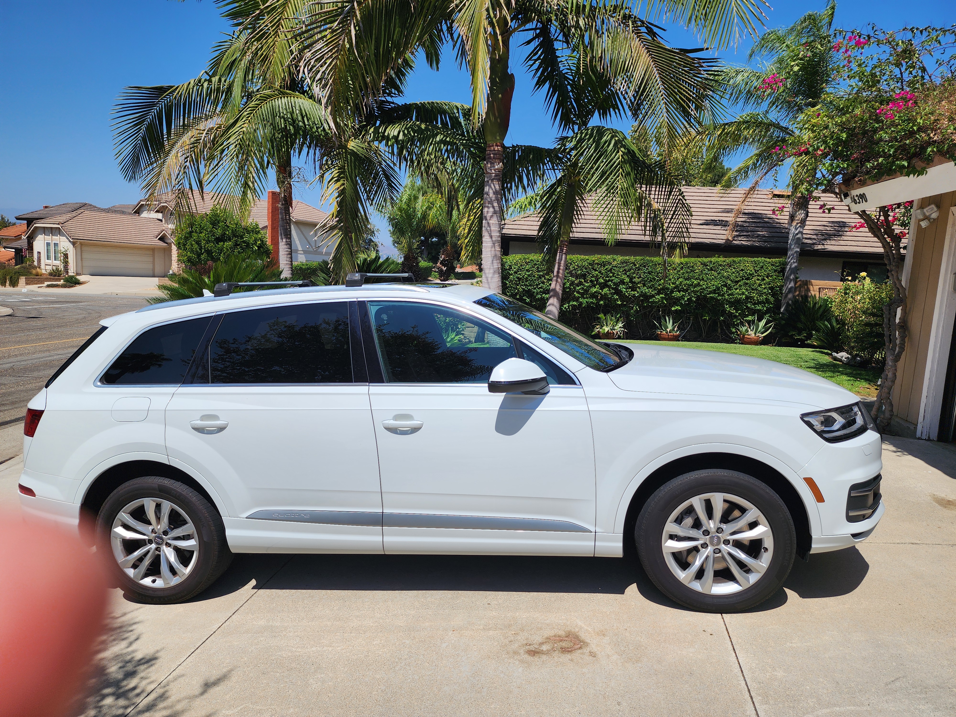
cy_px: 358
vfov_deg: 58.9
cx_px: 478
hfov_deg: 73.9
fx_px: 635
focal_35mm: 23
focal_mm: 6.4
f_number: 1.8
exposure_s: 1/1709
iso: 12
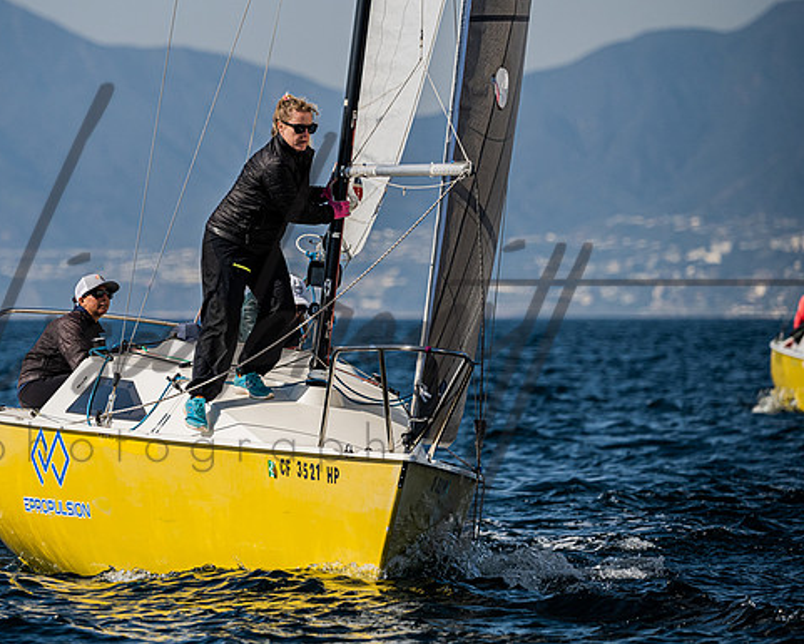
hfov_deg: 5.6
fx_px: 8235
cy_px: 266
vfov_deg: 4.5
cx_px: 286
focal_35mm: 346
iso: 400
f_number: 5
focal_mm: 240
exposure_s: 1/5000
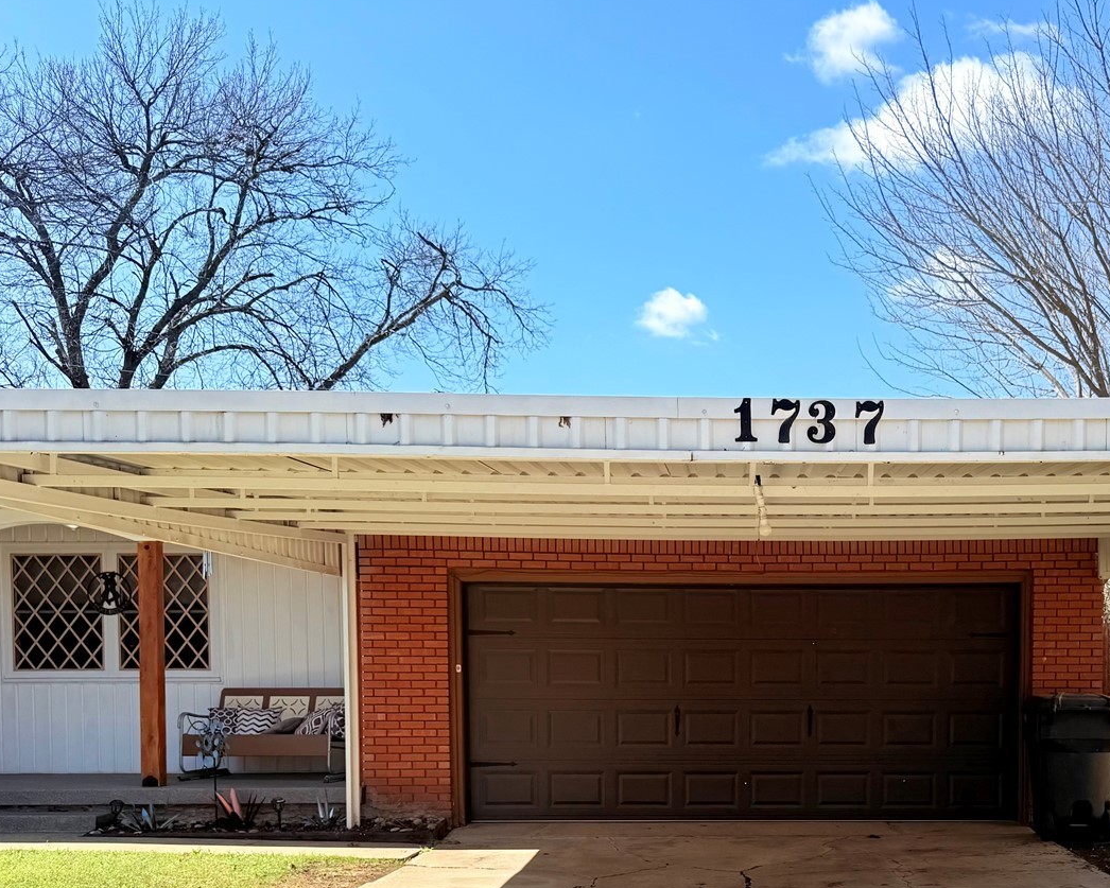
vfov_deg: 33.7
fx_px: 1413
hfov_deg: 42.0
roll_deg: -0.7
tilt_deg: -2.2
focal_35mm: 43
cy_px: 731
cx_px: 785
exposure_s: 1/4167
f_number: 1.78
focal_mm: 6.76
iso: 80
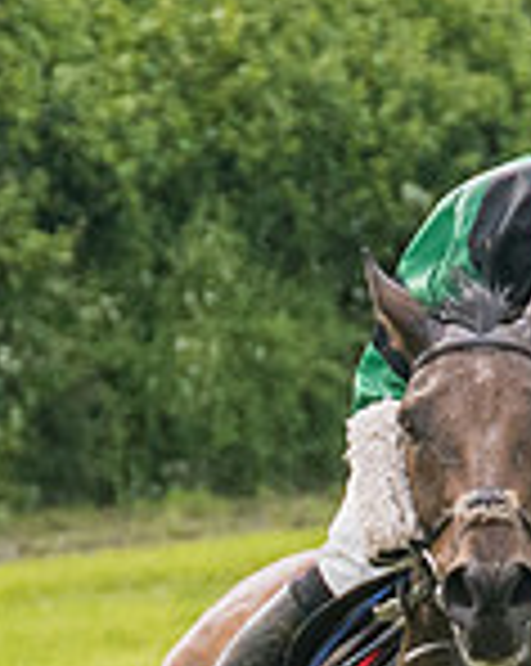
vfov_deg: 1.9
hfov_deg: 1.5
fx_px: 20551
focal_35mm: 1044
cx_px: 651
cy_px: 753
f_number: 4
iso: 400
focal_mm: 98
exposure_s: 1/3200
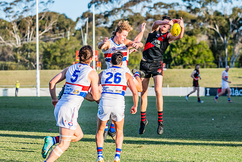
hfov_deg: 10.8
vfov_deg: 7.3
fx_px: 1274
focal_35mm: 190
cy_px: 73
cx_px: 121
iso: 800
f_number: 5.6
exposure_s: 1/1600
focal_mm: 170
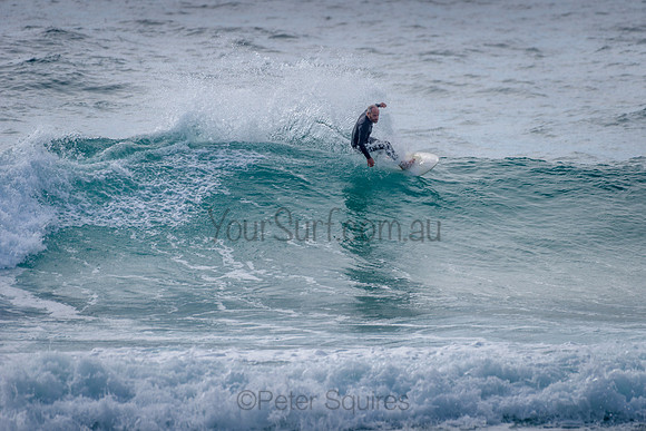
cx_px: 396
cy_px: 185
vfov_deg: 2.2
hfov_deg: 3.4
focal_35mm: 613
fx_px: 11005
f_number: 5.6
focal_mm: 500
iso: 140
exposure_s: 1/2000
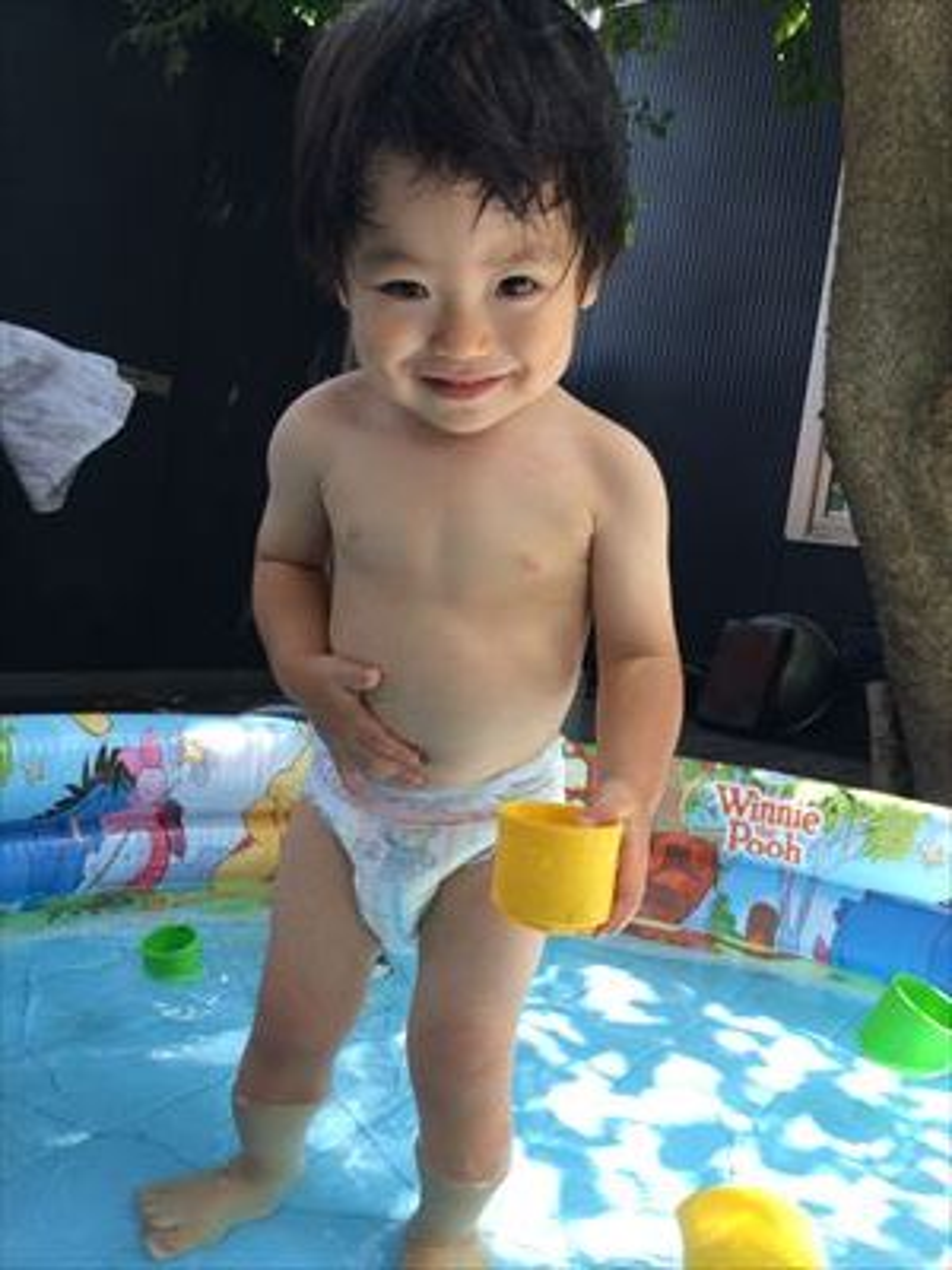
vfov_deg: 60.0
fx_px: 1100
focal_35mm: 30
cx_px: 476
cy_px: 635
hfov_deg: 46.8
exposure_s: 1/120
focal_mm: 4.12
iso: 50
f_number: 2.2
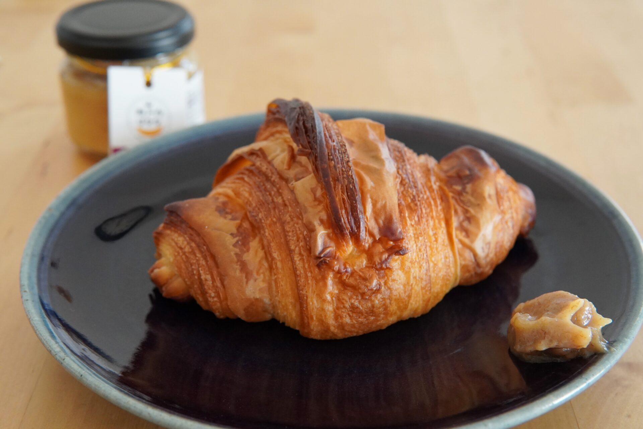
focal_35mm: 45
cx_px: 322
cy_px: 214
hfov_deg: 43.6
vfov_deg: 29.9
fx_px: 804
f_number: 5.6
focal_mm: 30
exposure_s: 1/50
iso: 2000
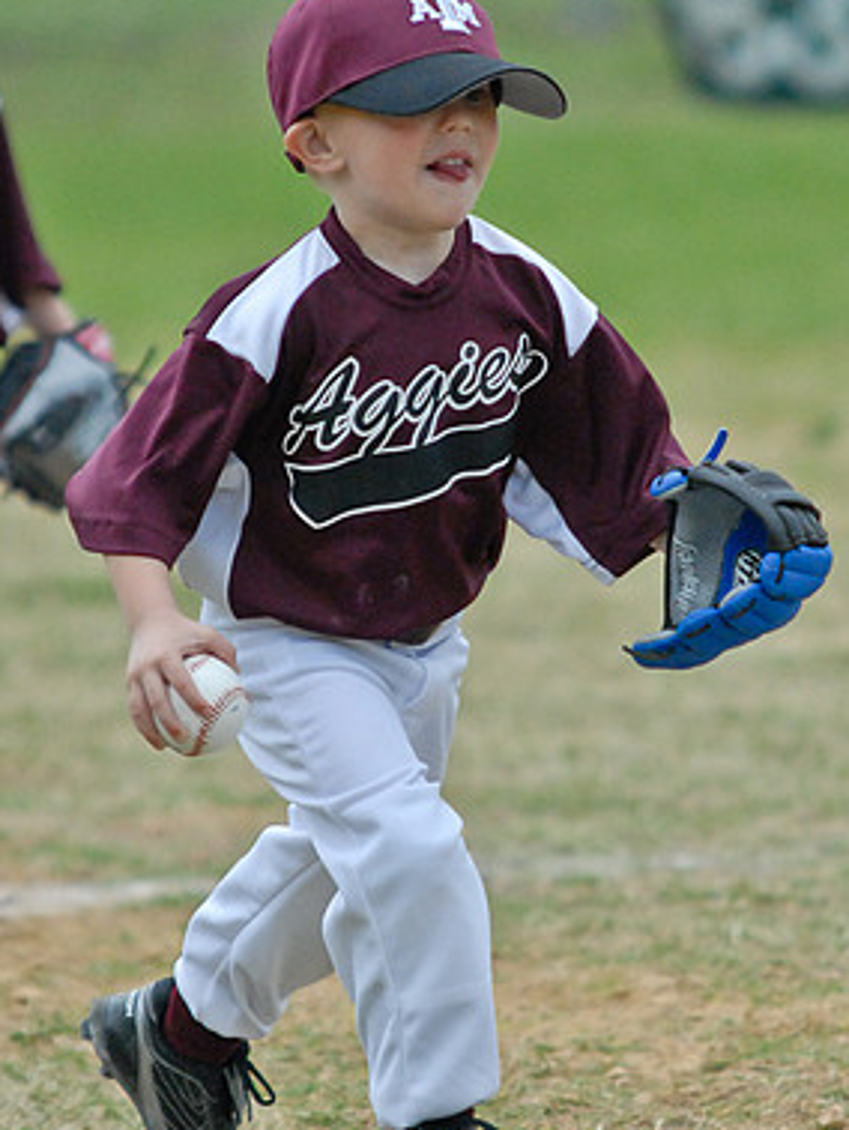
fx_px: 9538
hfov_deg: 5.1
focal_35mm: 292
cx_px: 447
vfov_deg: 6.8
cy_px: 580
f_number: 2.8
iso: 1000
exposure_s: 1/1250
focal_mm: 170
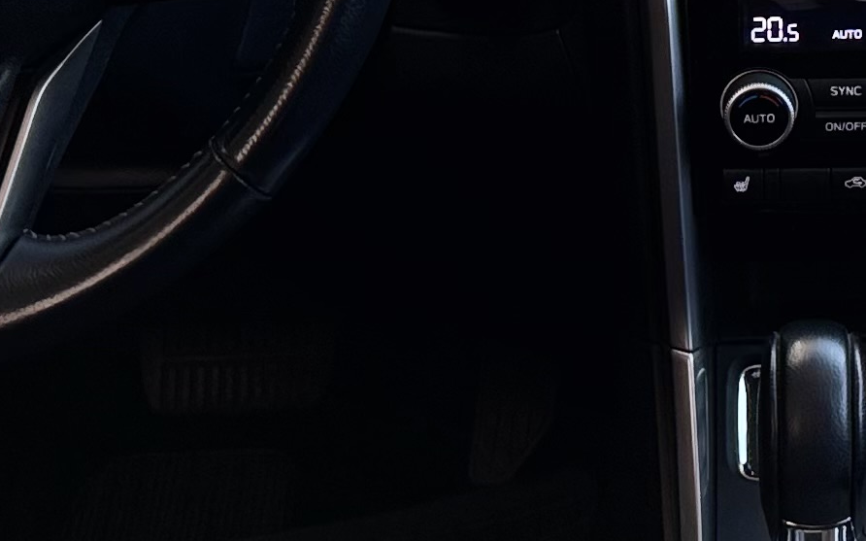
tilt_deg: -16.7
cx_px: 893
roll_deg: +0.8
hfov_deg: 17.6
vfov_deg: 11.0
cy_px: -259
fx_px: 2713
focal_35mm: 115
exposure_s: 1/121
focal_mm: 6.76
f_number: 1.78
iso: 100
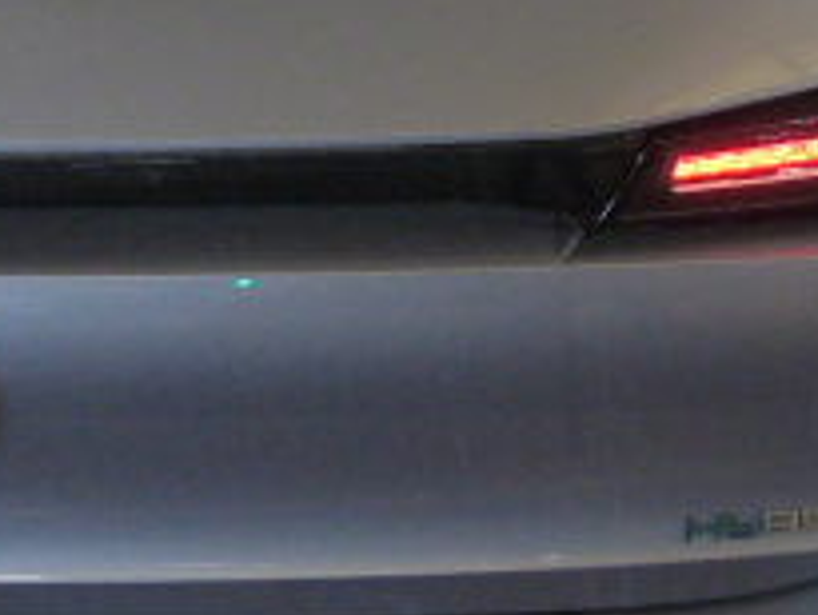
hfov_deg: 18.2
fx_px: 2364
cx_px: 1093
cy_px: -76
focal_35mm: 100
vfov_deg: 14.4
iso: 400
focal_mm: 5.6
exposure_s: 1/60
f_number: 2.8
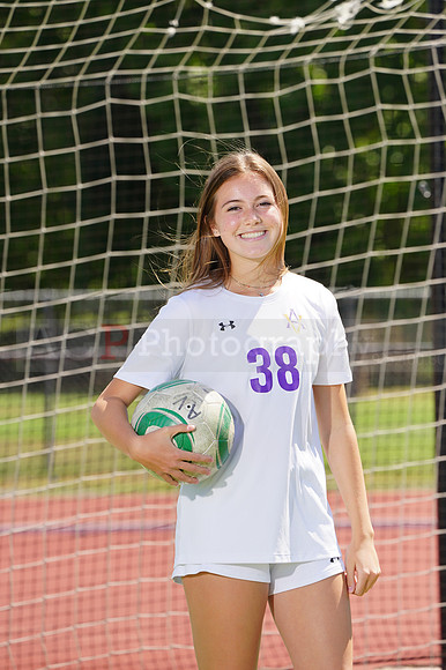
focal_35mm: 345
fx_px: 6418
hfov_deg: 4.0
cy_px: 335
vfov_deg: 6.0
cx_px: 223
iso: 200
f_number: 11
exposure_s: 1/250
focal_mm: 345
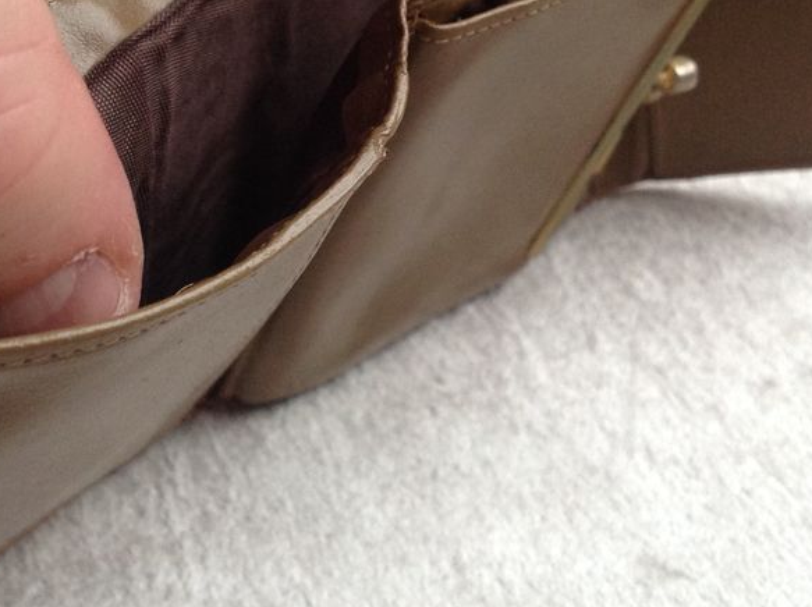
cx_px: 299
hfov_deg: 32.1
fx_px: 1406
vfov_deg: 24.2
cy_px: 183
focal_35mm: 60
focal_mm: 4.28
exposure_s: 1/15
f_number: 2.4
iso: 200
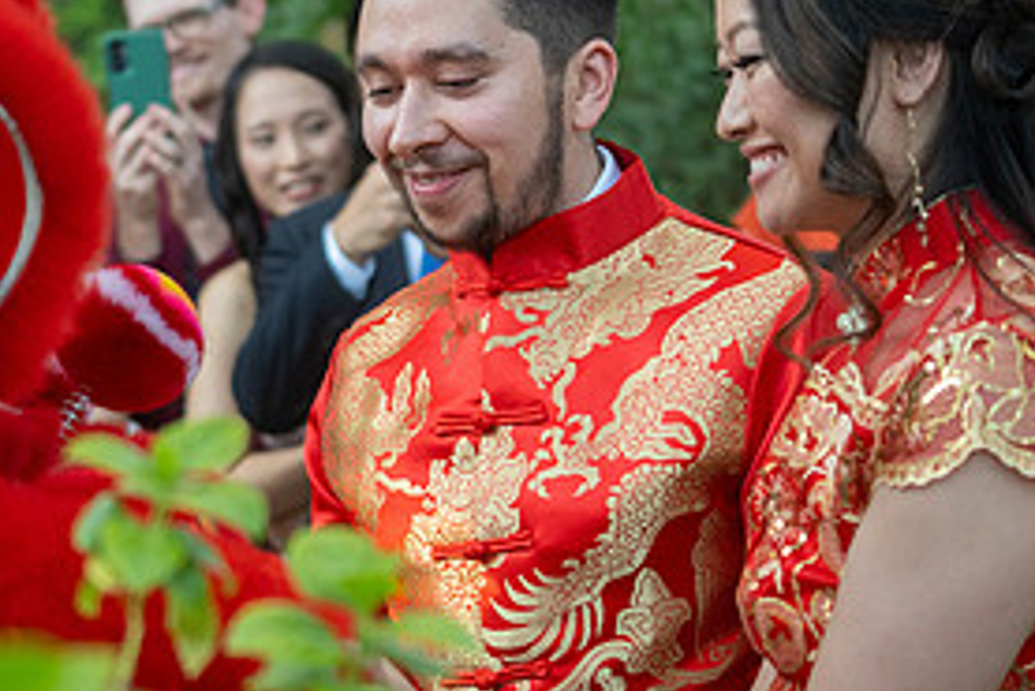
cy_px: 364
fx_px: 4458
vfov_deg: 8.9
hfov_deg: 13.2
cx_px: 389
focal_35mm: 155
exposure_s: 1/400
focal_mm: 74
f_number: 4
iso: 2000
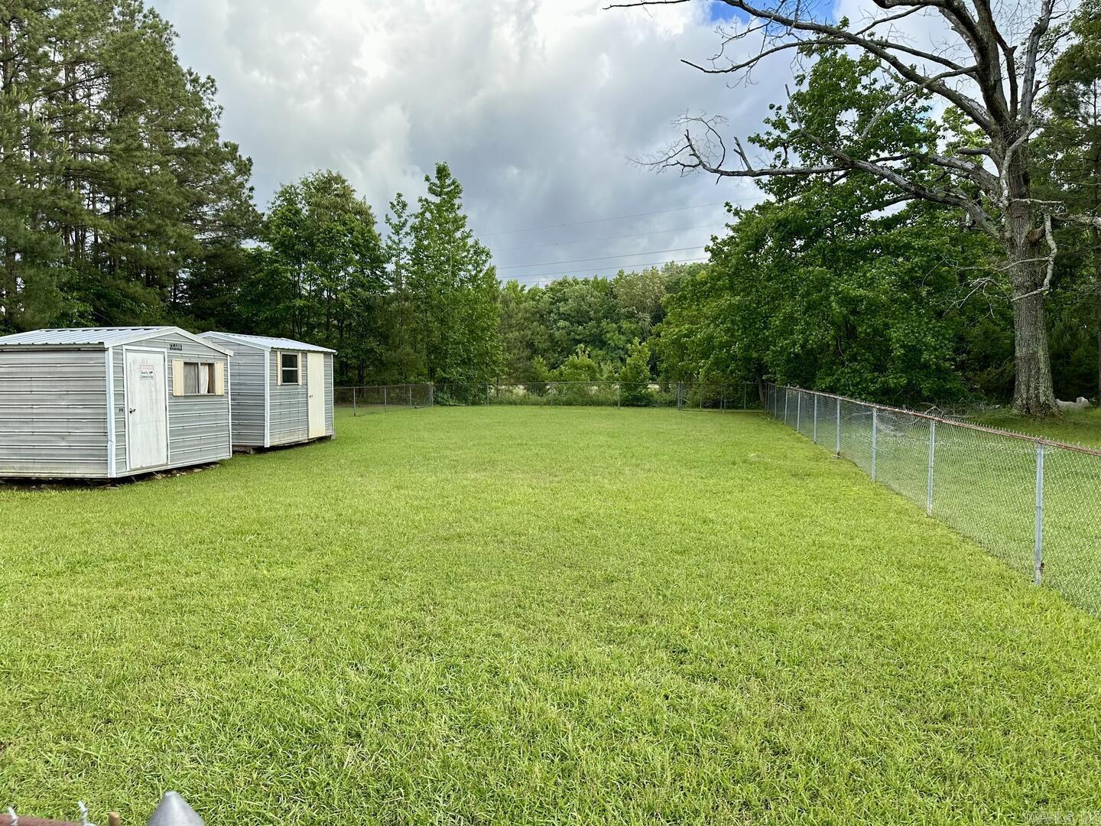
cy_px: 413
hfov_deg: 71.6
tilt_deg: -2.9
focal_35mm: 24
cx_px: 550
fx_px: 763
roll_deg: +0.1
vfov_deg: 56.8
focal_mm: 6.86
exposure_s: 1/843
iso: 80
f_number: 1.78
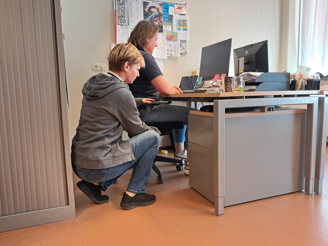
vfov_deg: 51.4
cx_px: 164
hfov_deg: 65.3
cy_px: 123
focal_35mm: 27
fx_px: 256
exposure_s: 1/50
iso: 160
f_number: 1.8
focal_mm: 4
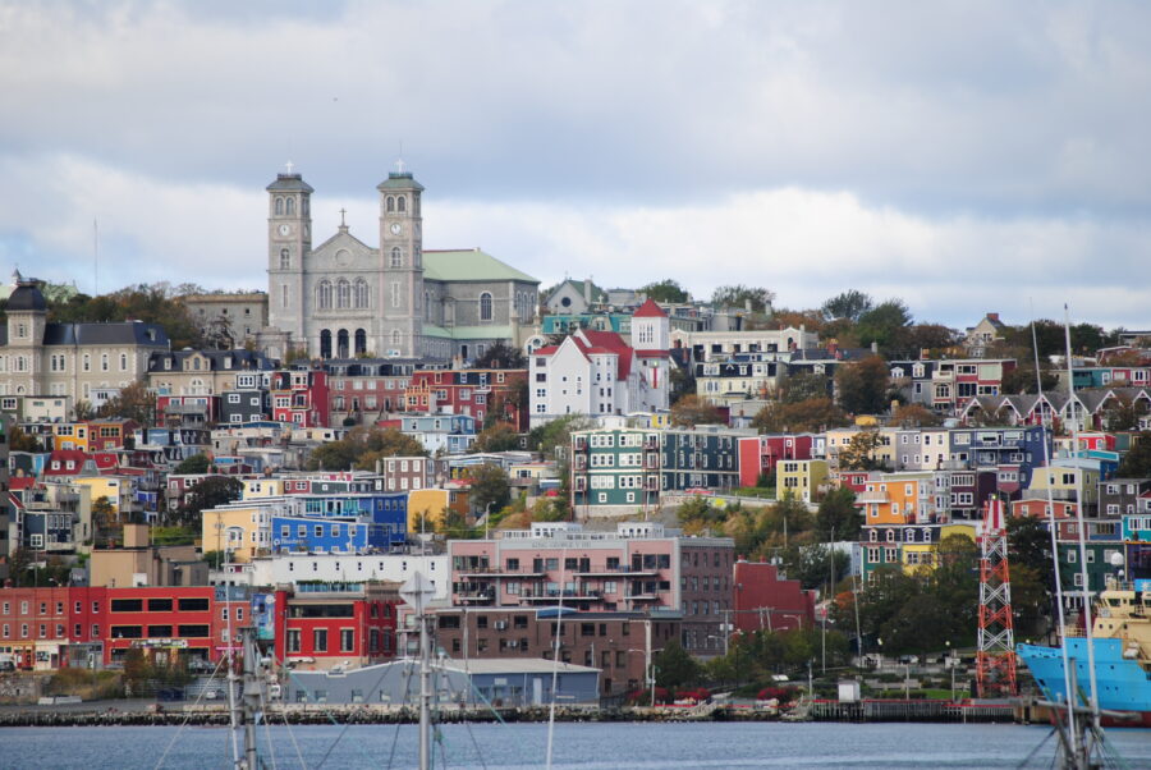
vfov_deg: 5.1
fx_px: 8641
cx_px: 576
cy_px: 385
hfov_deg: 7.6
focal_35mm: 270
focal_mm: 180
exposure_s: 1/250
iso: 100
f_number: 5.6
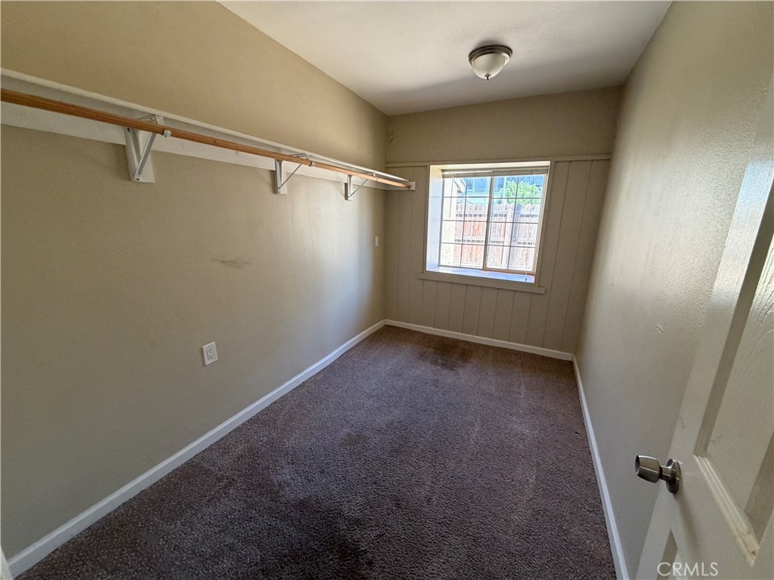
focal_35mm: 14
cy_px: 290
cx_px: 387
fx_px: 313
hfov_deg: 102.1
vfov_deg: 85.7
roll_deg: -0.7
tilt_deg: -14.4
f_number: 2.2
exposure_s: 1/60
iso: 200
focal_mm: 2.22
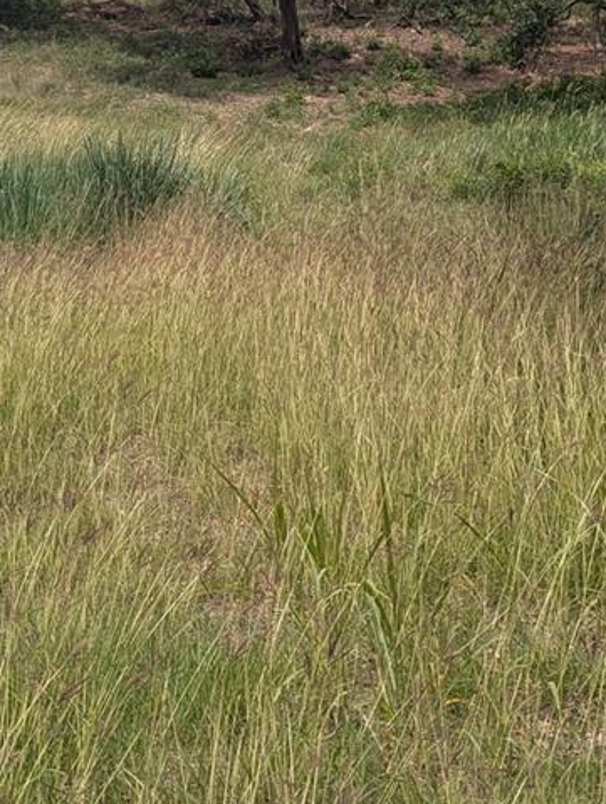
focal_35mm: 77
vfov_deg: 23.9
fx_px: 1792
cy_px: -49
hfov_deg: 19.2
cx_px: 379
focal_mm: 6.81
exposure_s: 1/2571
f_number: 1.85
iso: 49
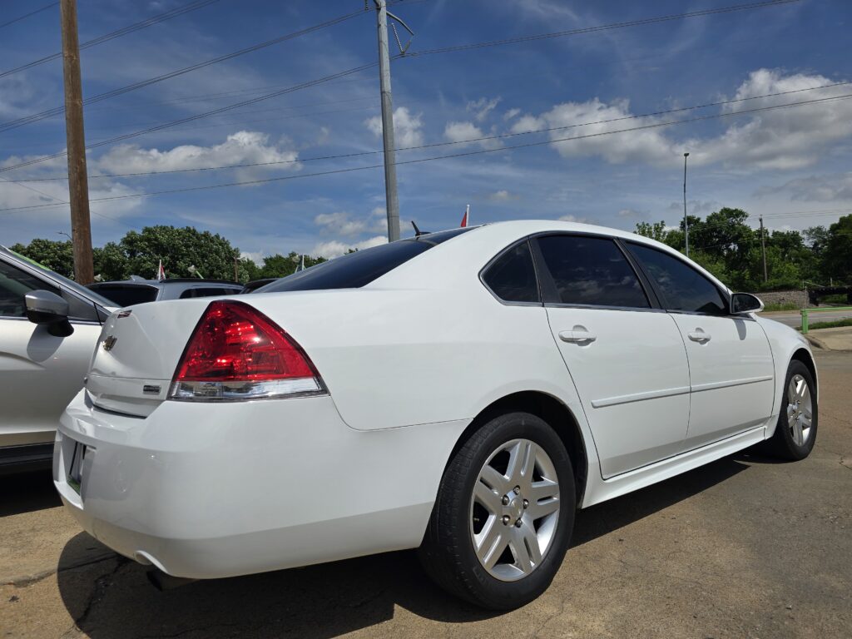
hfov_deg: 73.9
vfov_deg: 58.9
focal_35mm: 23
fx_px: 566
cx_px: 426
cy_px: 320
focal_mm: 6.3
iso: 12
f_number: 1.7
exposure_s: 1/2352
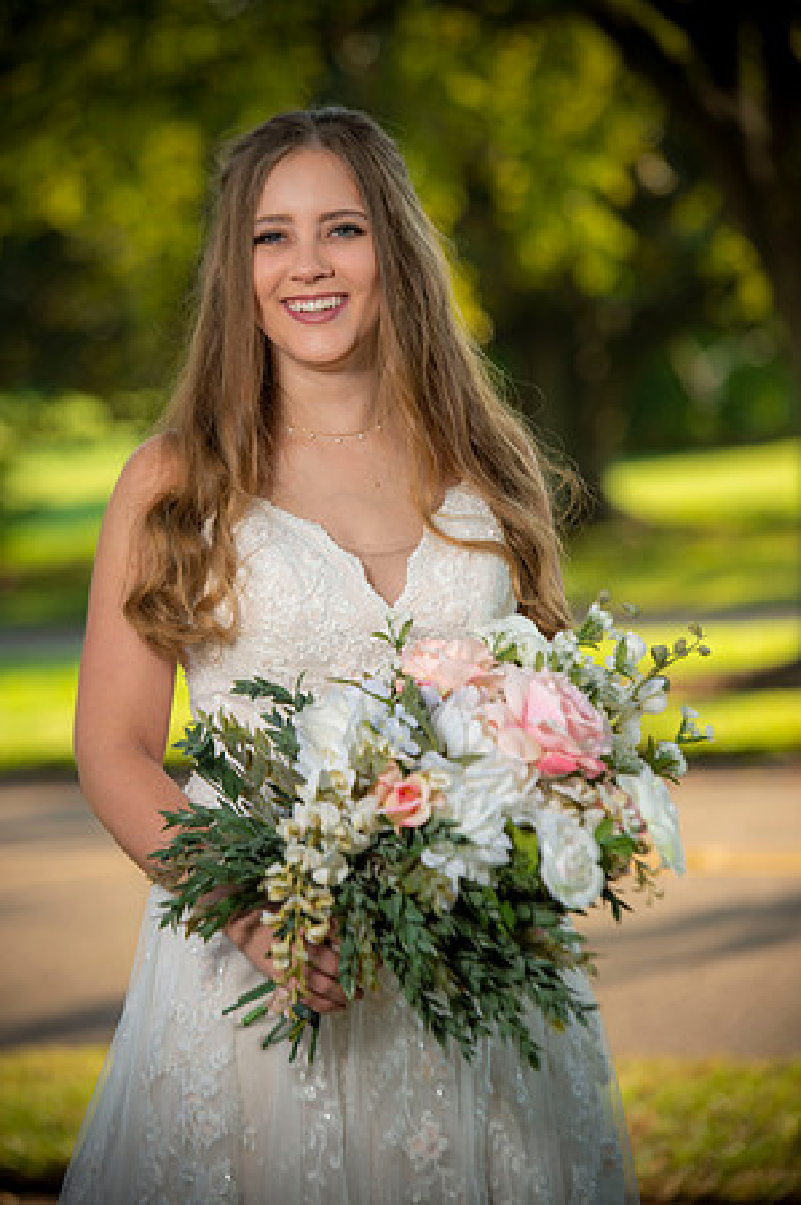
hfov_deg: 8.8
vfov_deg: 13.3
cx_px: 400
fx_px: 5185
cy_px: 602
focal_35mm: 155
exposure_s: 1/250
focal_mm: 155
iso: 100
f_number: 4
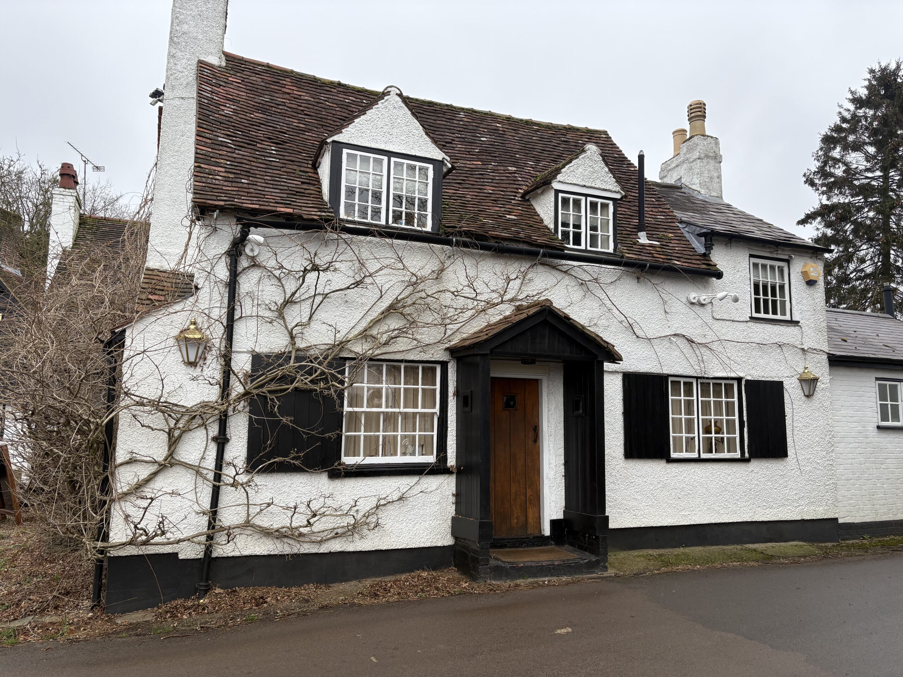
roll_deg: +0.2
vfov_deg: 53.1
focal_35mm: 26
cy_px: 338
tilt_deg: +7.3
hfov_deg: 67.3
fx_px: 678
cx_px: 452
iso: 50
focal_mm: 5.96
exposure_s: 1/228
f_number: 1.6
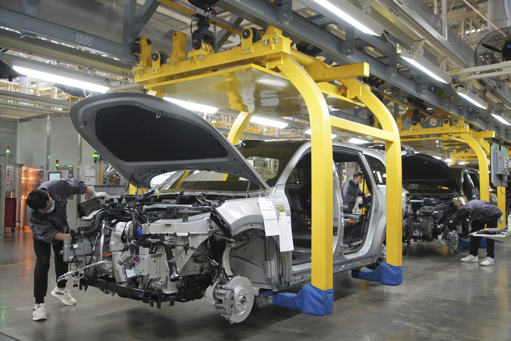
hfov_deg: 58.7
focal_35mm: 32
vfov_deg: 41.1
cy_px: 170
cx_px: 256
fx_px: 454
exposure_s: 1/100
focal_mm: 32
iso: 1600
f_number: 4
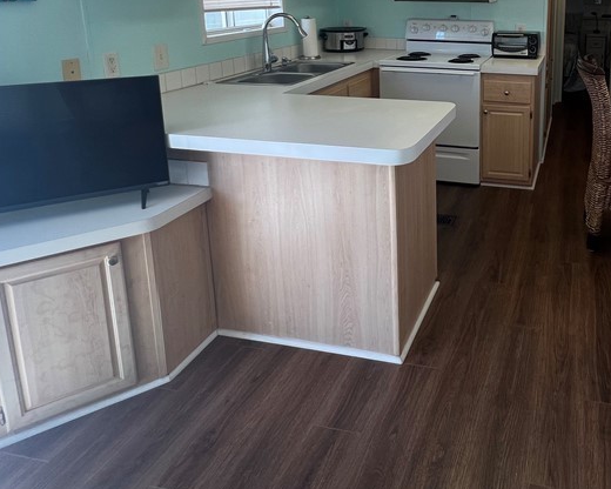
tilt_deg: -10.9
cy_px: 72
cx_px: 489
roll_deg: -1.2
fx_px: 452
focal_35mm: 25
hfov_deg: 62.4
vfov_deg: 51.7
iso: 100
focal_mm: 1.57
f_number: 1.8
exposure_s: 1/120
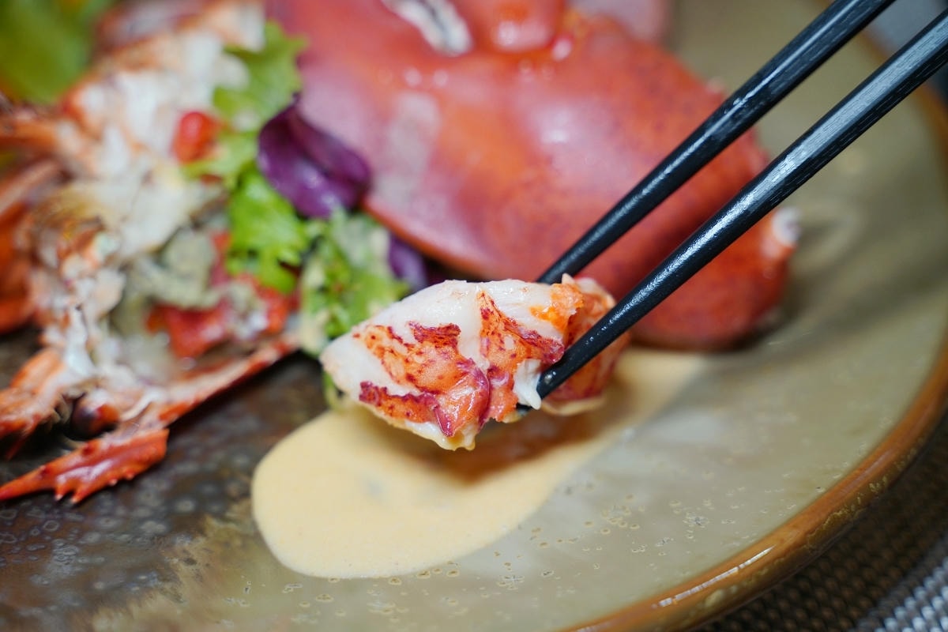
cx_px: 474
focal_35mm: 75
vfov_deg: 18.2
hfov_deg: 27.0
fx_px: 1975
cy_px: 316
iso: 200
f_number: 4
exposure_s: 1/80
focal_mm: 75
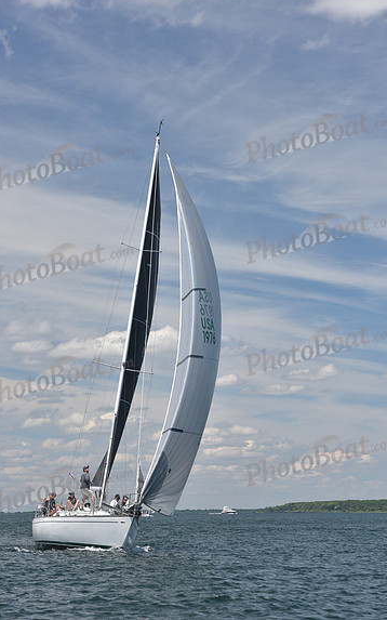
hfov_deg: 13.3
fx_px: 1654
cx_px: 190
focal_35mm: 98
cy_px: 307
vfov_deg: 21.2
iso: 320
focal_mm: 95
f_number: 6.3
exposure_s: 1/800
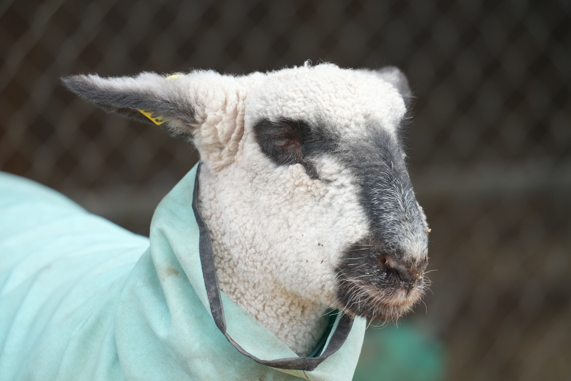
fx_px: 9516
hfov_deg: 3.4
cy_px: 190
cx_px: 286
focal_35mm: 600
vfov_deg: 2.3
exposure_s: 1/500
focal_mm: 600
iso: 1000
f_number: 5.6
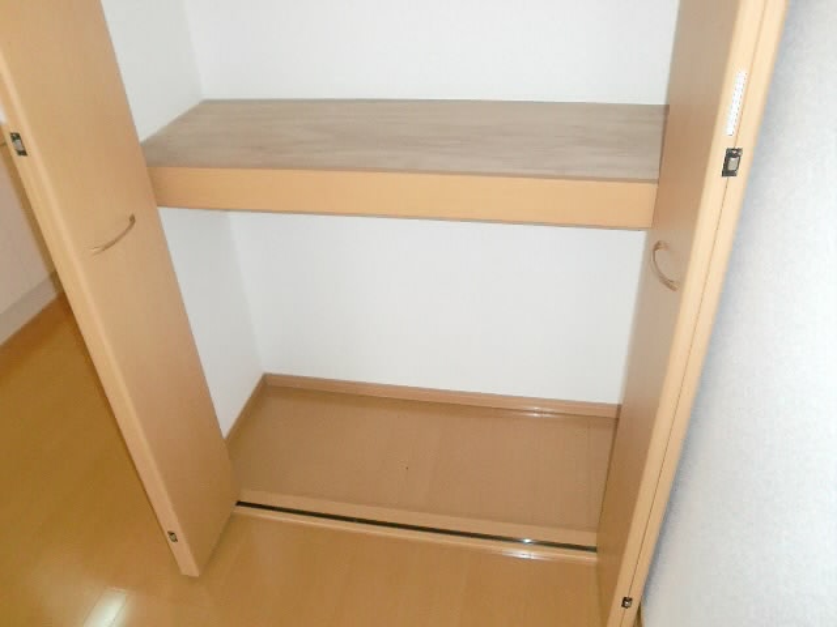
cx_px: 418
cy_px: 314
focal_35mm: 28
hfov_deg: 63.4
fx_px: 677
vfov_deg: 49.7
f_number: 2.6
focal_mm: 4.65
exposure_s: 1/60
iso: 400
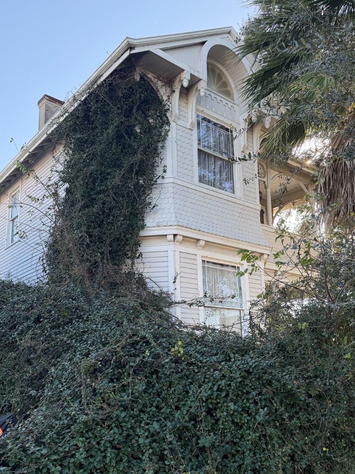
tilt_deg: +12.3
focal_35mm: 31
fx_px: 424
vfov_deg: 58.2
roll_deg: +1.0
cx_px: 171
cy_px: 267
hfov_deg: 45.4
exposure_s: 1/979
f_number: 1.78
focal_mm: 6.76
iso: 100
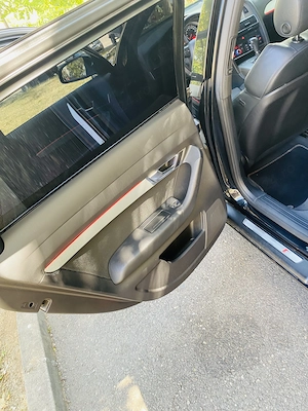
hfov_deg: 53.1
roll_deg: +22.6
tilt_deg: -33.0
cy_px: 206
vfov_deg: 67.3
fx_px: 308
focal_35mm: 26
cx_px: 154
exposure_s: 1/92
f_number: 1.8
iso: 125
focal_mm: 4.25
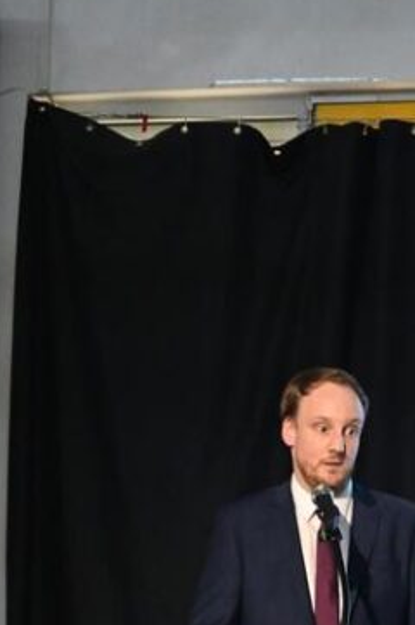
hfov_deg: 6.4
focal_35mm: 213
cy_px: 585
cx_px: 327
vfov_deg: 9.6
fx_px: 3690
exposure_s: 1/40
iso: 4500
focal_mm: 50
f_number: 6.3
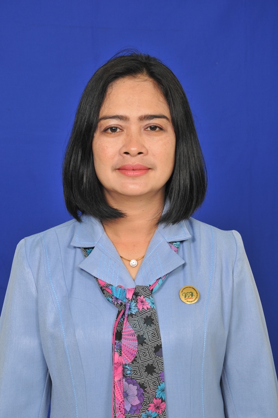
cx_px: 139
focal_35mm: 99
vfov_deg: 20.6
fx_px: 1150
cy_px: 209
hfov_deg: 13.8
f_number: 10
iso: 200
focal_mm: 66
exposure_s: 1/100
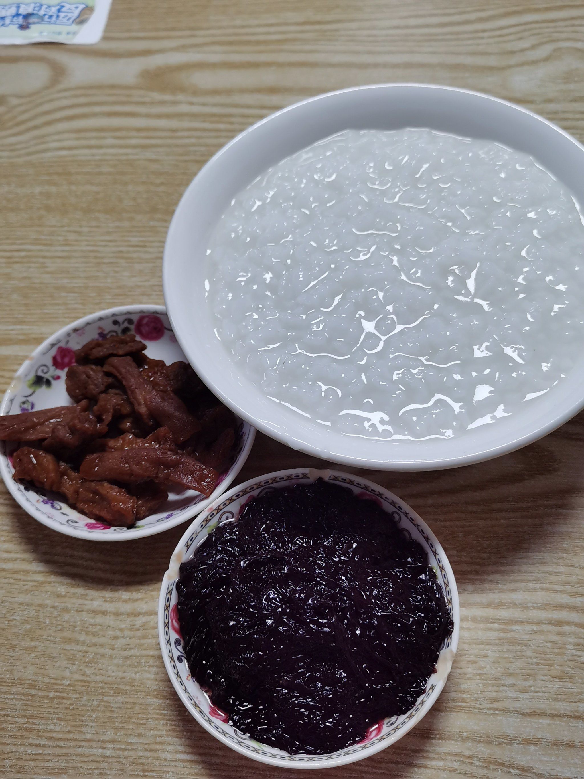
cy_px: 390
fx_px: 832
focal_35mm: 37
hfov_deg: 38.7
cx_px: 292
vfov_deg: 50.1
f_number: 1.8
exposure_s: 1/100
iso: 80
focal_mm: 5.58
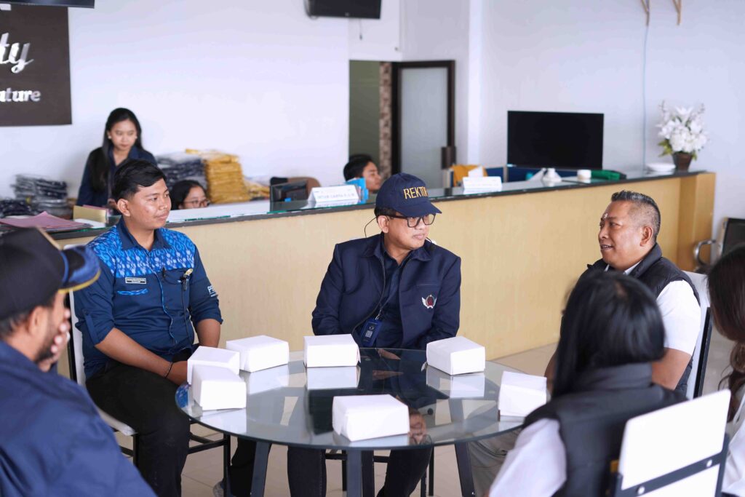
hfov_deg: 39.6
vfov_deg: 27.0
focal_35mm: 50
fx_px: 1035
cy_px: 248
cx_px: 372
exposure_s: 1/80
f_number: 2.5
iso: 100
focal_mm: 50
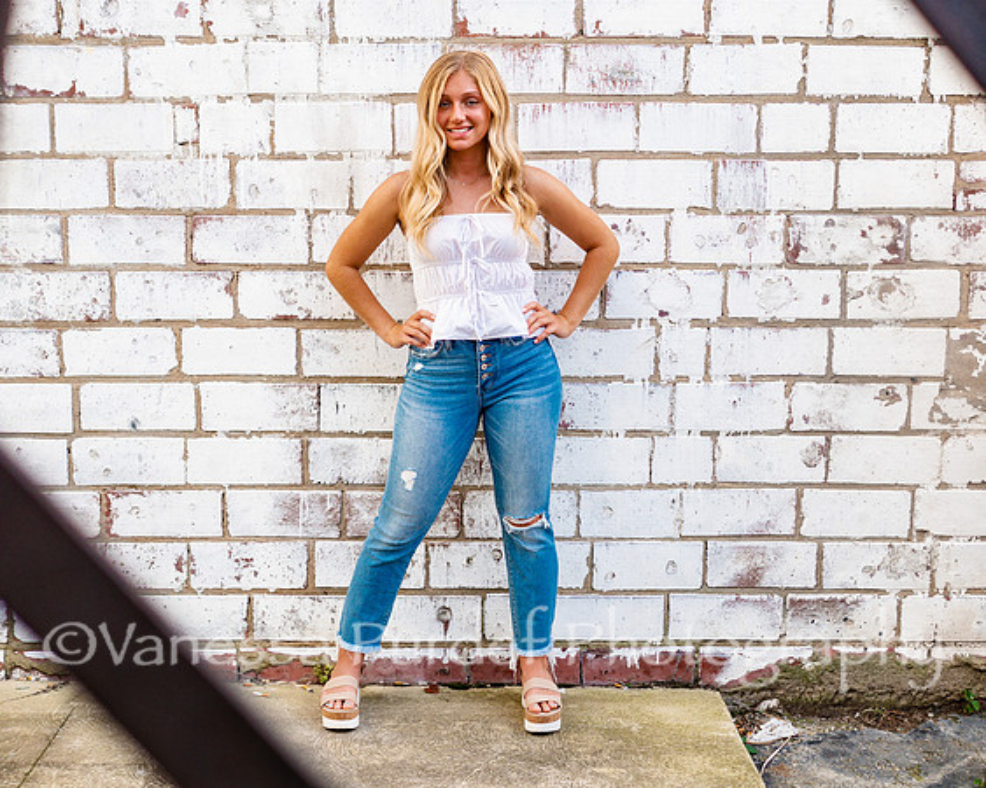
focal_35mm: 52
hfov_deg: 36.0
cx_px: 490
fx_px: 1519
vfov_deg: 29.1
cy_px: 394
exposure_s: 1/800
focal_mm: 25
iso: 200
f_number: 2.2
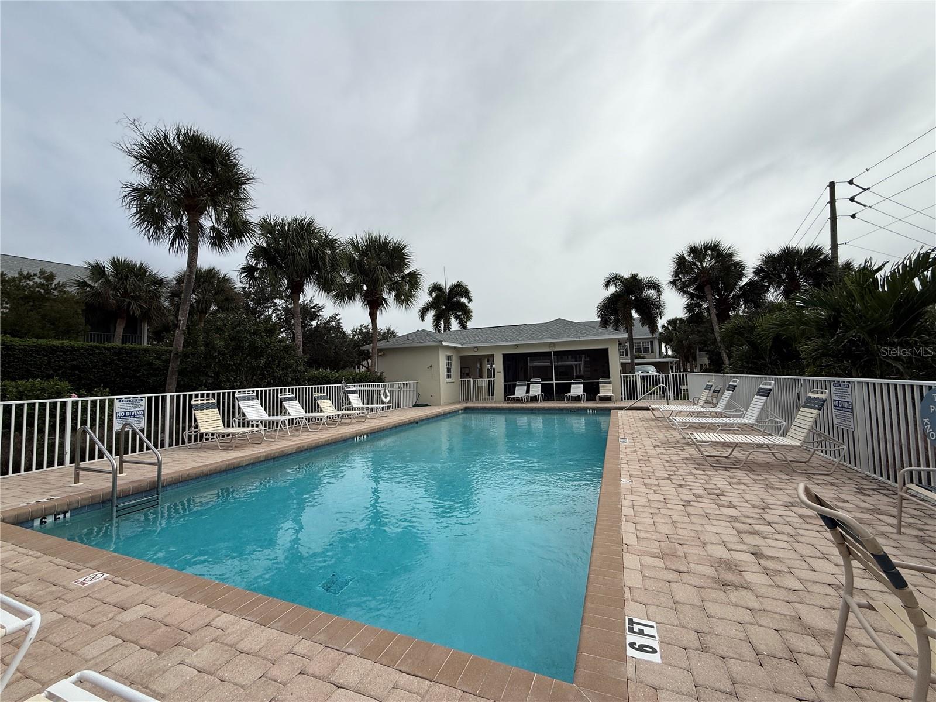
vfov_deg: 85.7
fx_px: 379
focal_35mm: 14
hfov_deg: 102.1
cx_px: 468
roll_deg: +2.2
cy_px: 351
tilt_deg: +3.6
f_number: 2.2
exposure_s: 1/5155
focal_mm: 2.22
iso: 50
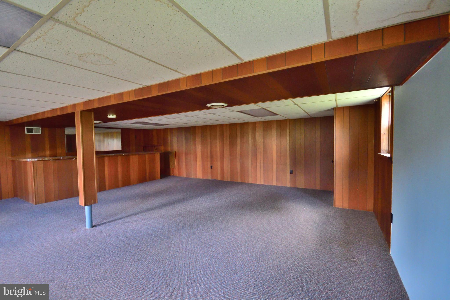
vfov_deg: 77.3
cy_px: 150
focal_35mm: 15
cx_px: 225
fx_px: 187
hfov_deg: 100.4
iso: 2000
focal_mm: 10
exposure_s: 1/60
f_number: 5
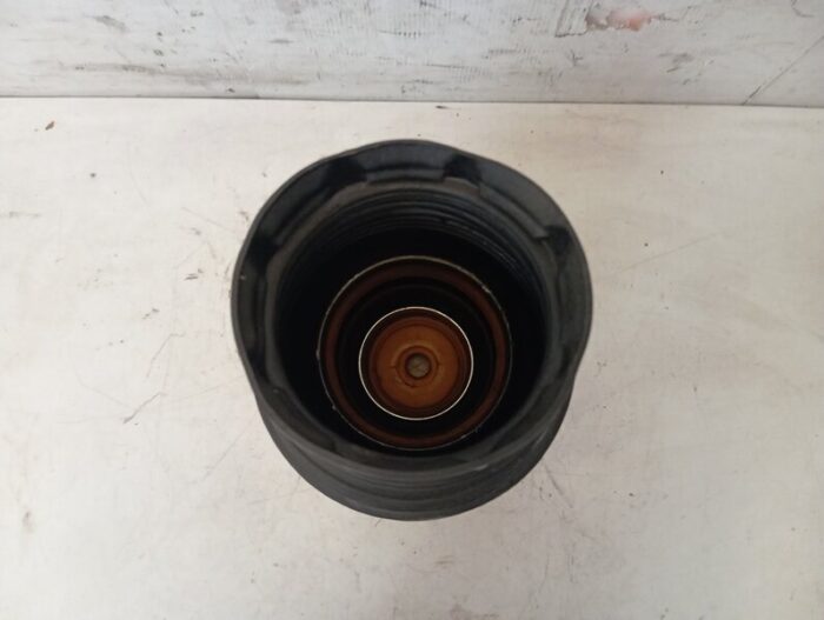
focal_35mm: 28
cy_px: 310
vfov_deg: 49.9
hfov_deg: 63.4
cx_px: 412
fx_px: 667
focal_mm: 4.22
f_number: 1.8
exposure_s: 1/33.3
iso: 755
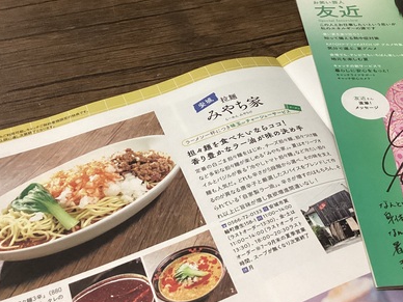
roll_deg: -0.8
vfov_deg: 30.0
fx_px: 559
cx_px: 242
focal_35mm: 48
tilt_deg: -43.3
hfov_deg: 39.5
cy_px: 101
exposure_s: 1/60
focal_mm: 3.3
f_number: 2.4
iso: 250
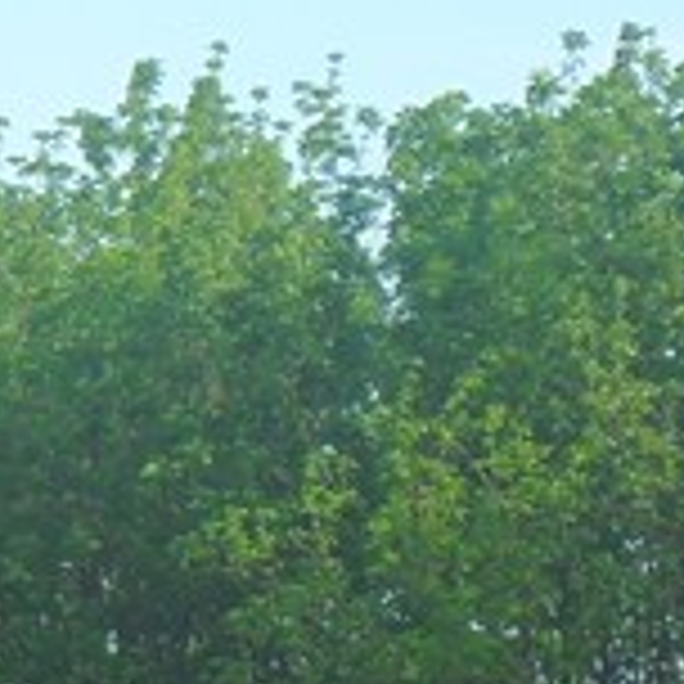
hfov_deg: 4.4
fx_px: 8942
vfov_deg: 4.4
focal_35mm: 400
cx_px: 32
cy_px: 972
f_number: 4.3
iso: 100
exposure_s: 1/180
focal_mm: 15.4
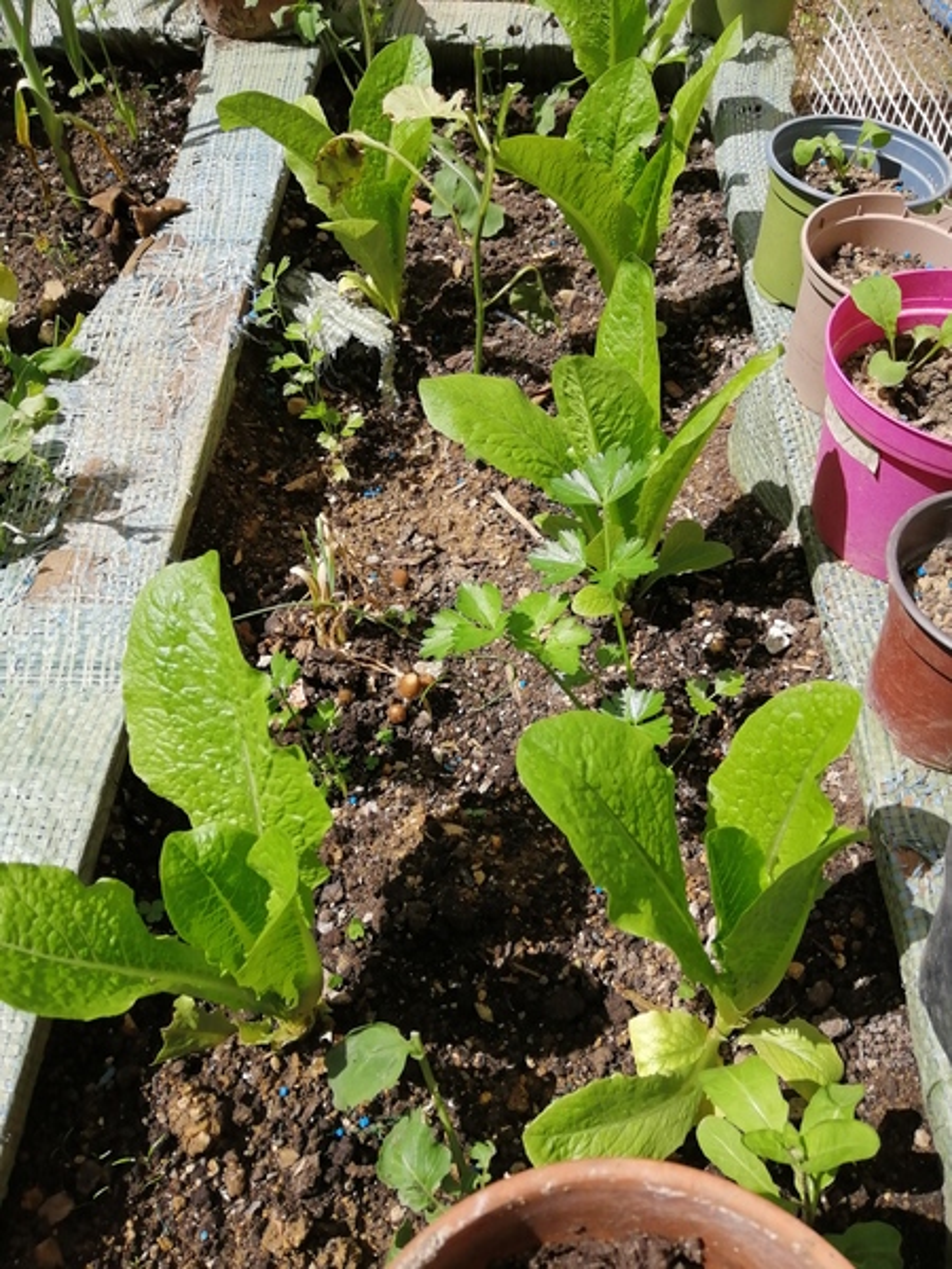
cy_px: 634
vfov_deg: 67.3
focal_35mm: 26
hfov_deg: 53.1
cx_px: 476
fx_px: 953
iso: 50
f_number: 1.8
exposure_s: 1/2370
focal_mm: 3.6
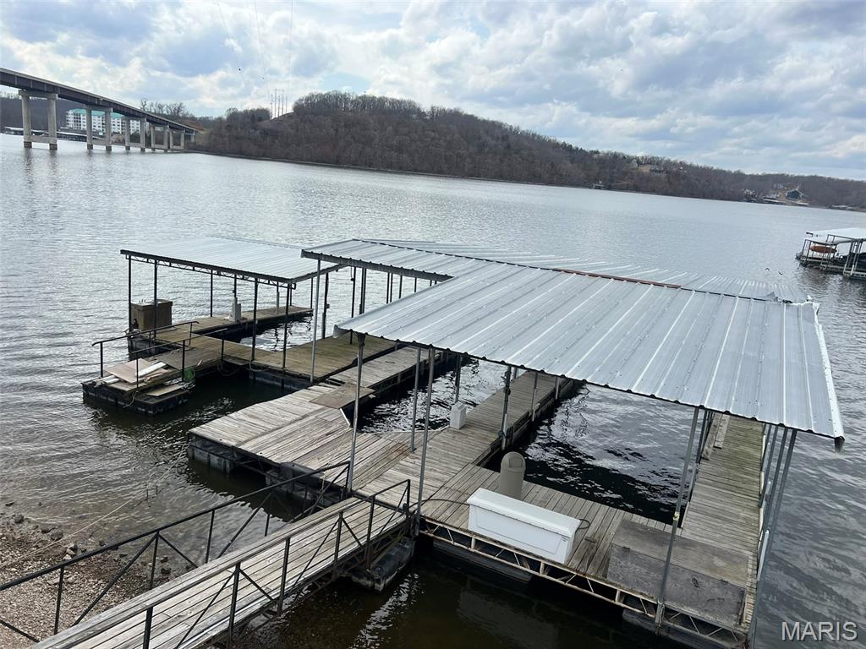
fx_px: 650
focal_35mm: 26
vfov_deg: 53.1
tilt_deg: -14.0
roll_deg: -5.4
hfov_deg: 67.3
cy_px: 324
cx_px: 433
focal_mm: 5.7
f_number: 1.5
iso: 50
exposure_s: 1/3571
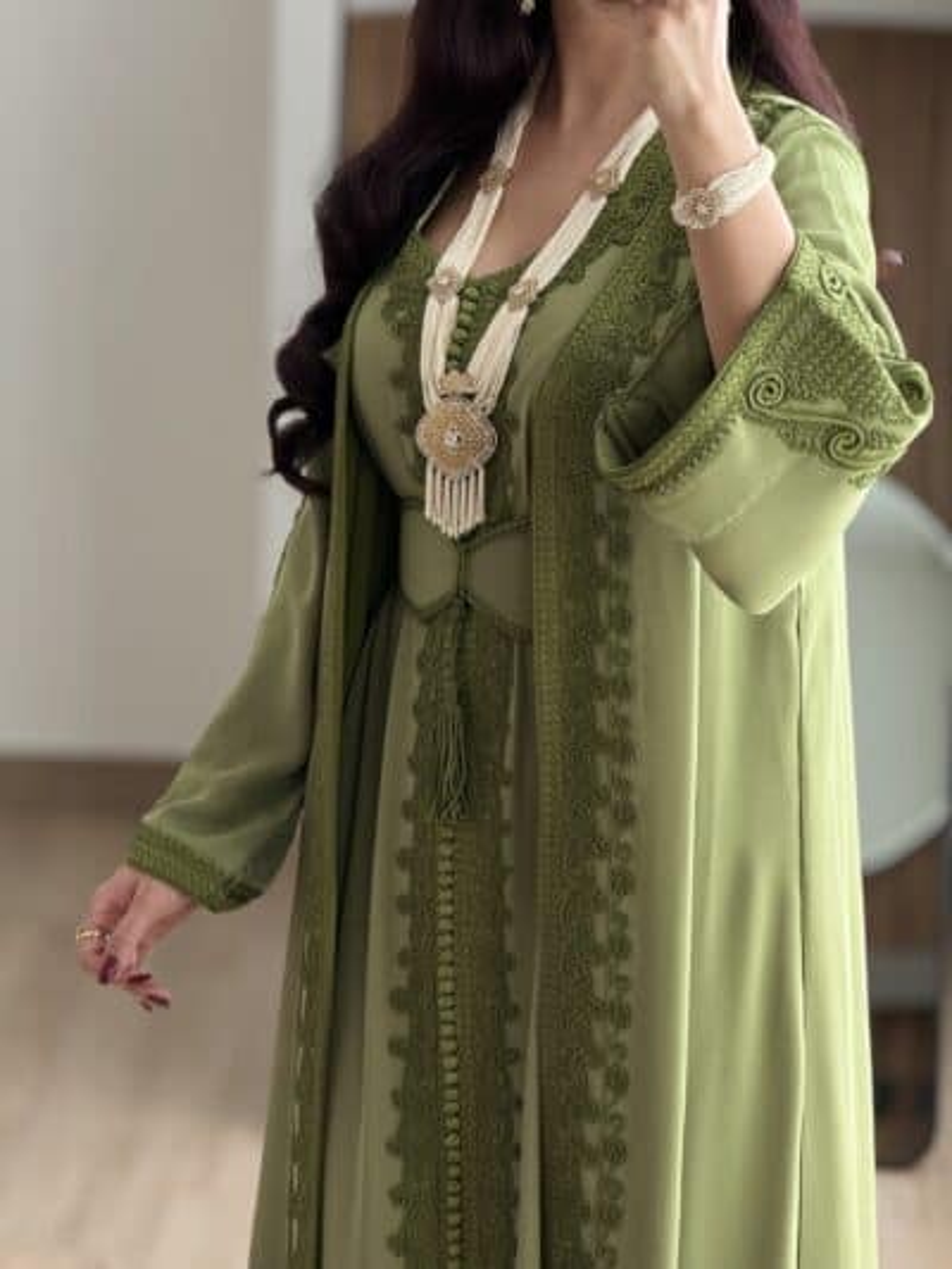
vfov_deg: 16.4
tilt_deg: -10.7
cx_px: 476
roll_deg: -2.9
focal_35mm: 120
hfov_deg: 12.4
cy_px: 634
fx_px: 4399
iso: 64
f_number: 2.8
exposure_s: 1/99
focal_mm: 15.66
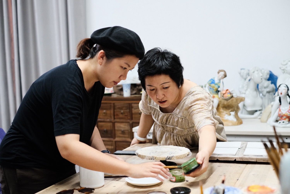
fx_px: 427
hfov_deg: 37.5
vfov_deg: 25.5
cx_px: 145
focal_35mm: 53
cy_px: 97
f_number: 2.2
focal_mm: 35
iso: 4000
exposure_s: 1/125
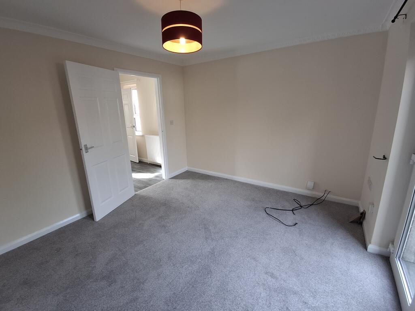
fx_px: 192
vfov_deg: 78.1
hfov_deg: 94.5
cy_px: 156
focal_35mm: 16
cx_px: 208
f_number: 2.2
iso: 50
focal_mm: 1.64
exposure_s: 1/50
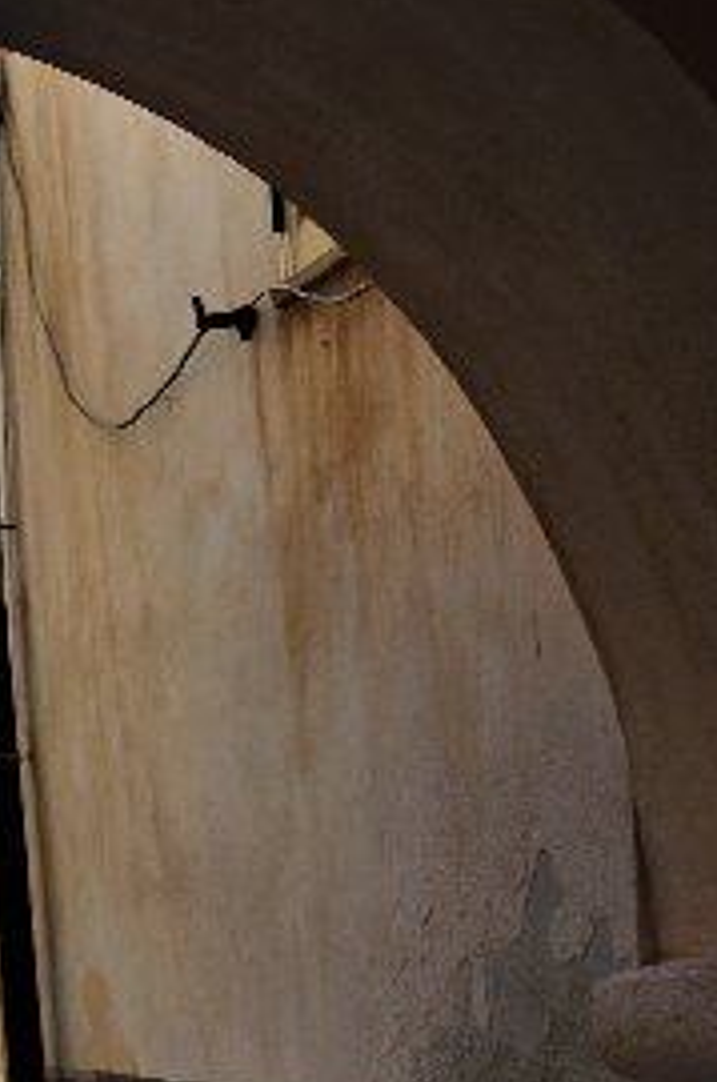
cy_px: 930
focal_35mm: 80
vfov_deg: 24.8
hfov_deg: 16.1
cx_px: -224
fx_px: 2399
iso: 320
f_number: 8
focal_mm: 18
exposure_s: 1/60
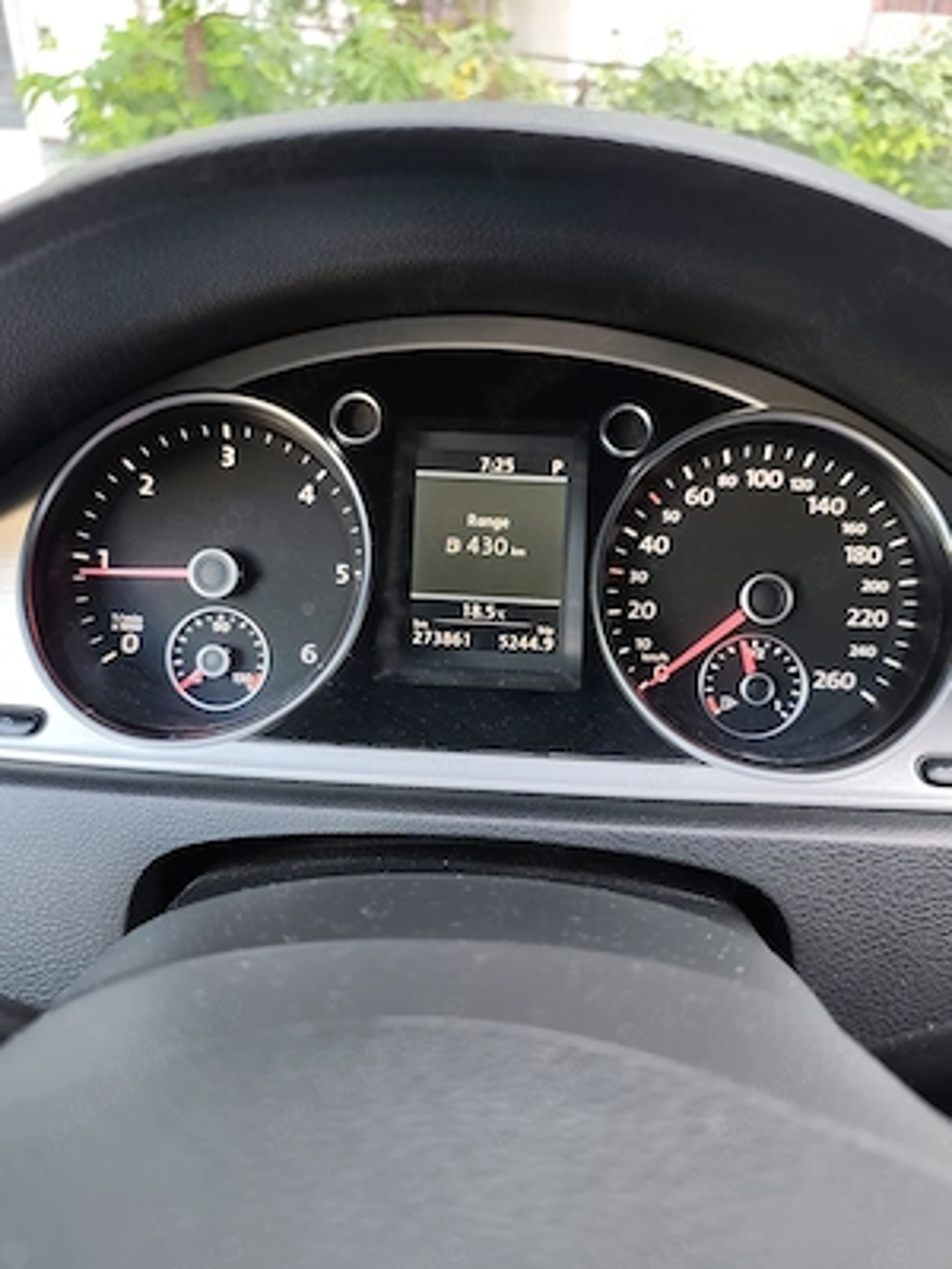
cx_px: 476
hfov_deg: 58.9
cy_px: 634
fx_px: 843
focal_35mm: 23
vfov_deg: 73.9
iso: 200
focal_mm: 6.19
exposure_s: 1/35.6
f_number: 1.65
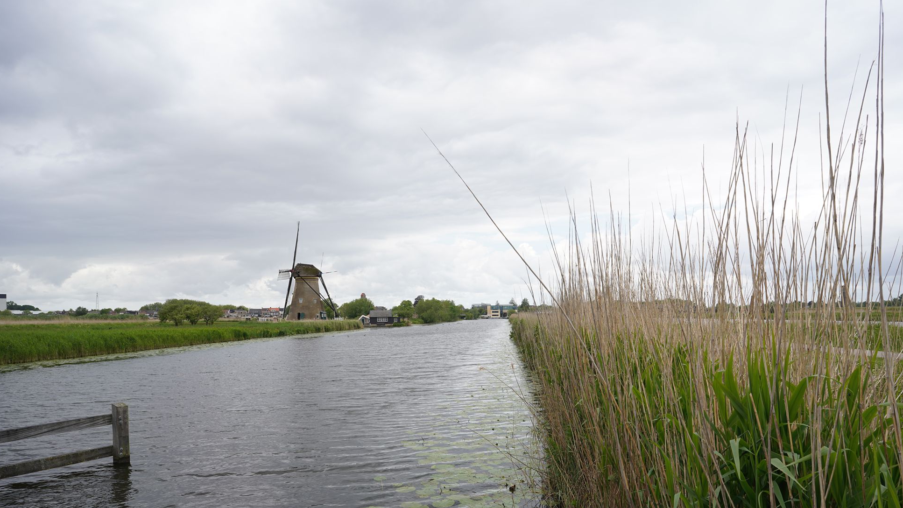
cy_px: 311
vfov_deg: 44.1
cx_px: 464
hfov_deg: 71.9
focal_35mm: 26
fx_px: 623
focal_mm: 24
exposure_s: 1/100
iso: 100
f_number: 9
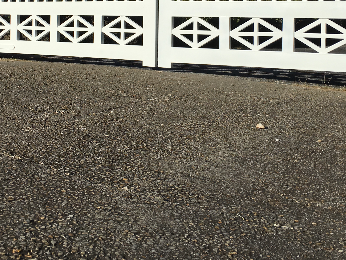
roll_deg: -0.3
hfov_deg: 34.3
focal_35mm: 56
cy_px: 34
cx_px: 165
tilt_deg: -1.5
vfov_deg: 25.4
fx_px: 560
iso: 25
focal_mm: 4.15
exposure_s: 1/4049
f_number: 2.2
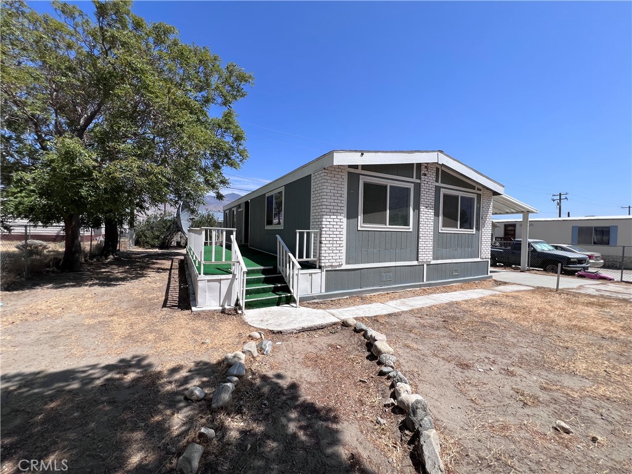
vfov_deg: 89.9
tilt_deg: -1.1
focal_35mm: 13
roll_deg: -1.1
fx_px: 237
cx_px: 316
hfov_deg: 106.2
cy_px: 237
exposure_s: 1/2096
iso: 32
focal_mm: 1.57
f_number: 1.8
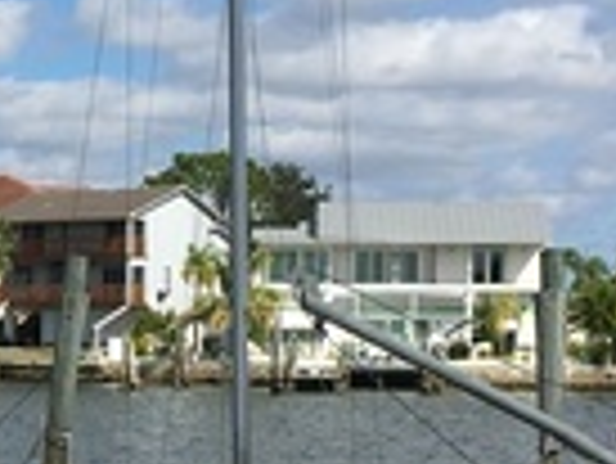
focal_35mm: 141
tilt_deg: +1.8
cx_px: -106
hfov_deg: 13.6
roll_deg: +0.3
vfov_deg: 10.5
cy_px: 360
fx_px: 2511
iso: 25
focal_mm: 4.15
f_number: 2.2
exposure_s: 1/2481
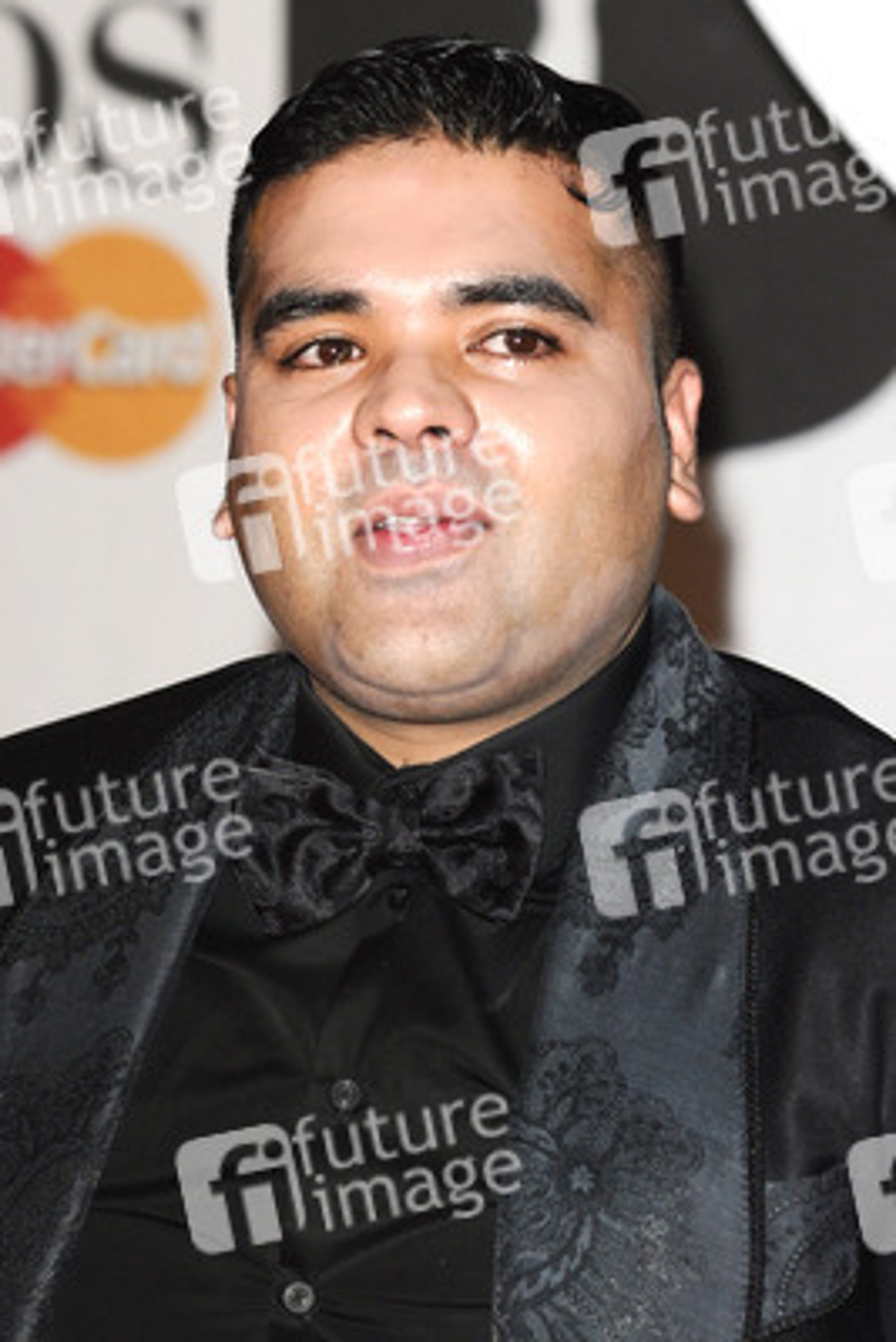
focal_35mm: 195
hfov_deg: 7.0
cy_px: 671
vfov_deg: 10.5
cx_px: 448
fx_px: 7273
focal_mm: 130
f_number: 4.5
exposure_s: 1/250
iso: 320
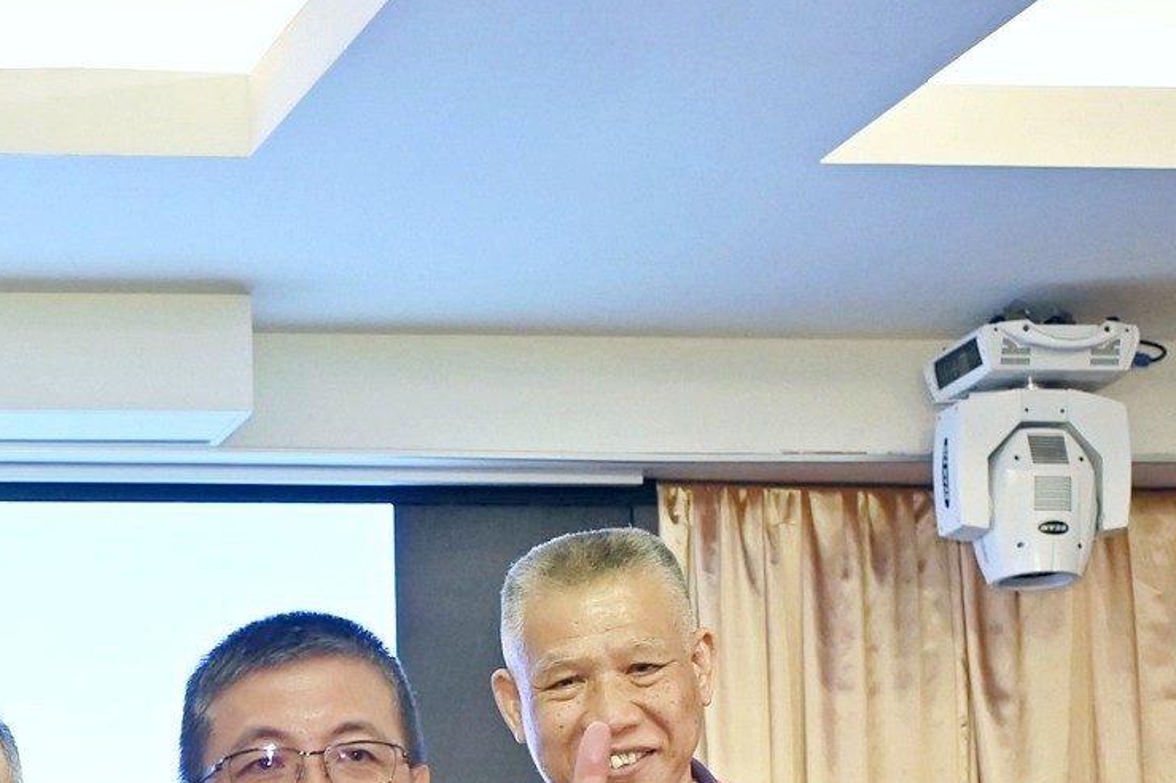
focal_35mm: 136
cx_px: -460
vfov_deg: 9.7
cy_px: 1321
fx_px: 4440
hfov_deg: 14.3
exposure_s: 1/125
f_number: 4
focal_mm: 31
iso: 1000
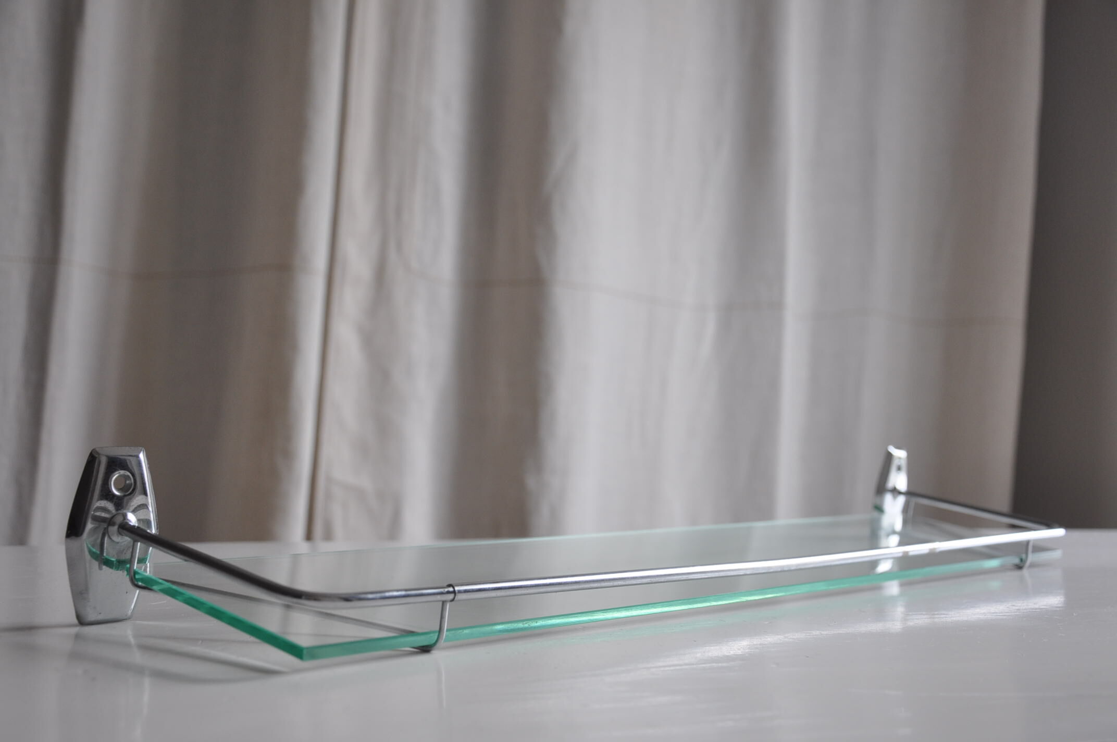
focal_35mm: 45
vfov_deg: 29.8
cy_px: 371
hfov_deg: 43.7
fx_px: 1395
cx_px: 558
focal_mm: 30
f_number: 5.6
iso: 400
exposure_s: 1/125
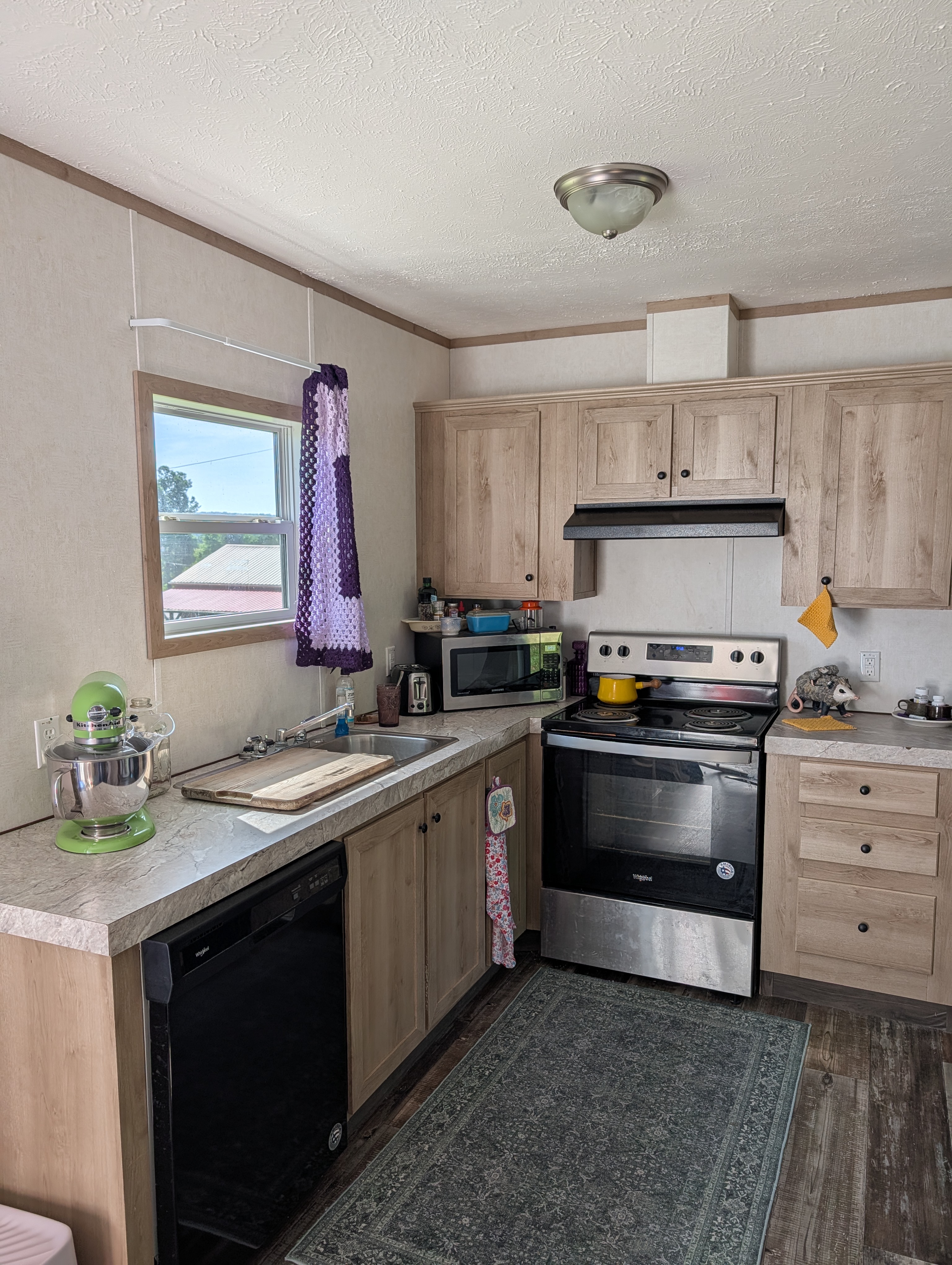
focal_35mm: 24
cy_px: 632
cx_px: 476
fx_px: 878
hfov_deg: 56.9
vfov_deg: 71.5
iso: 20
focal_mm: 6.9
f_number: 1.68
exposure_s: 1/1715
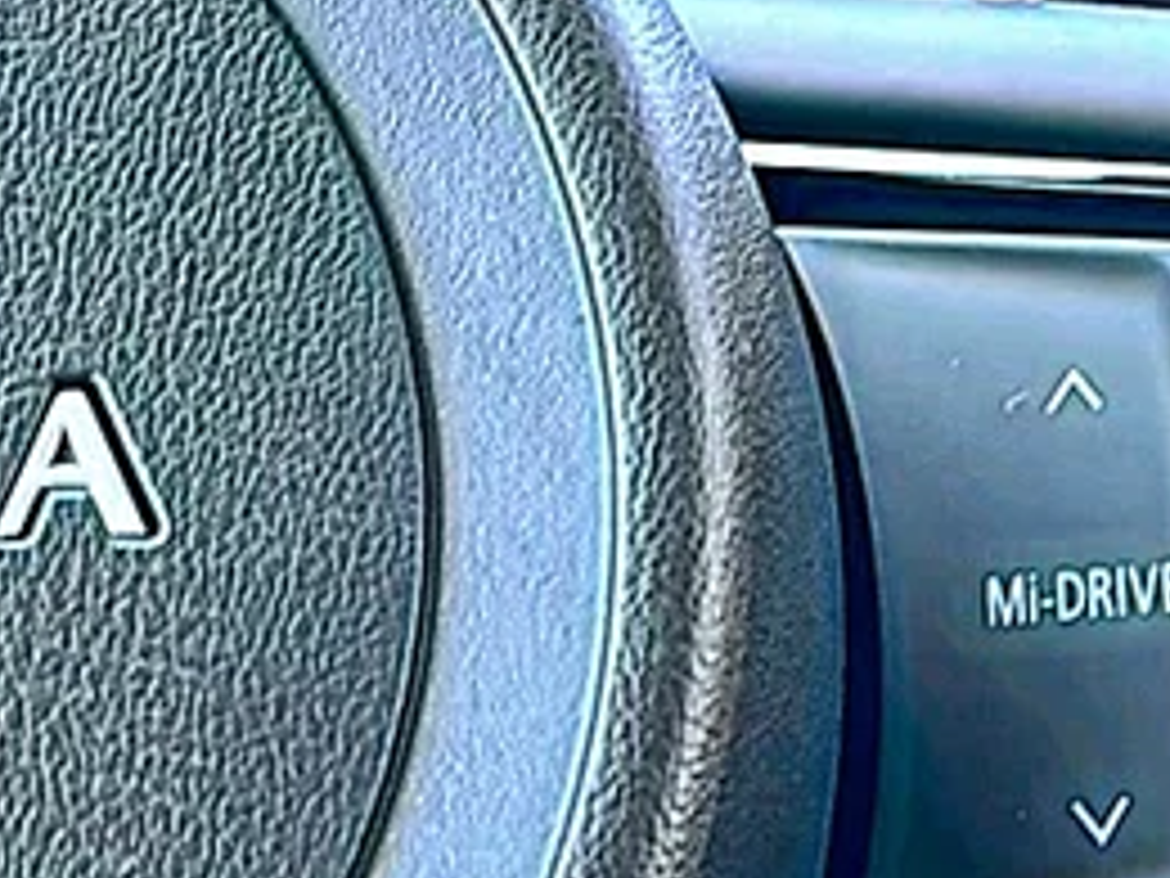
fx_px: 4090
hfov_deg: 15.6
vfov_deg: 12.2
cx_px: 1436
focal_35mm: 121
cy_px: 534
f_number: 1.78
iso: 100
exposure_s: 1/140
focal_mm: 6.86
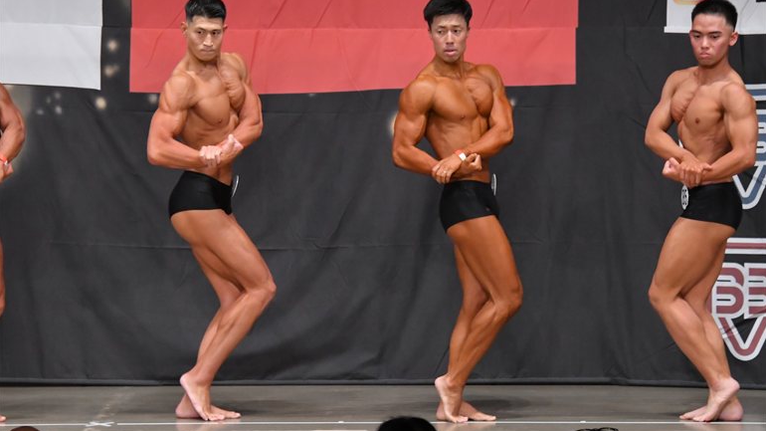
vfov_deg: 5.7
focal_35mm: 213
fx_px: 4326
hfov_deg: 10.1
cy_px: 223
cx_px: 383
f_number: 5.6
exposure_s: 1/400
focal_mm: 135
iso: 5000
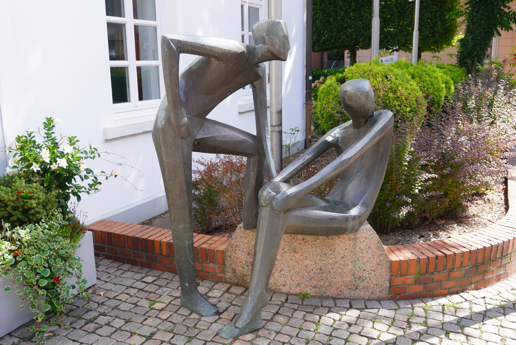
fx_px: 495
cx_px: 258
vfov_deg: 38.4
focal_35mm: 34
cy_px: 172
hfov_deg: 55.1
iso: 100
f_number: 5
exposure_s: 1/80
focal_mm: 23
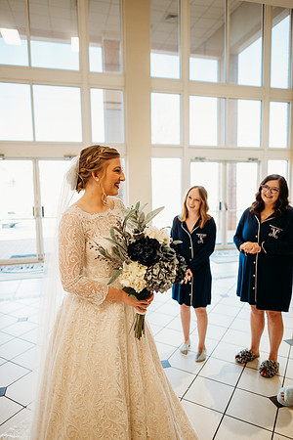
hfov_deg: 53.1
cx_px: 146
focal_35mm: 24
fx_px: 293
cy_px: 220
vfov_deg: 73.7
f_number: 1.8
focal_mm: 24
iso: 400
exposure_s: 1/160
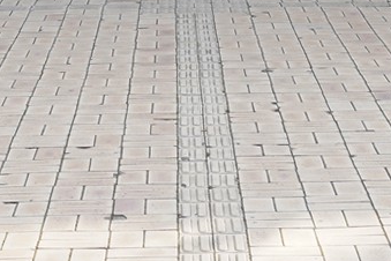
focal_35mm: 165
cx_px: 210
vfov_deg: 7.7
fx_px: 1792
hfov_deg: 12.5
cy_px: -379
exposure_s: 1/100
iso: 320
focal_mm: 28
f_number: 11
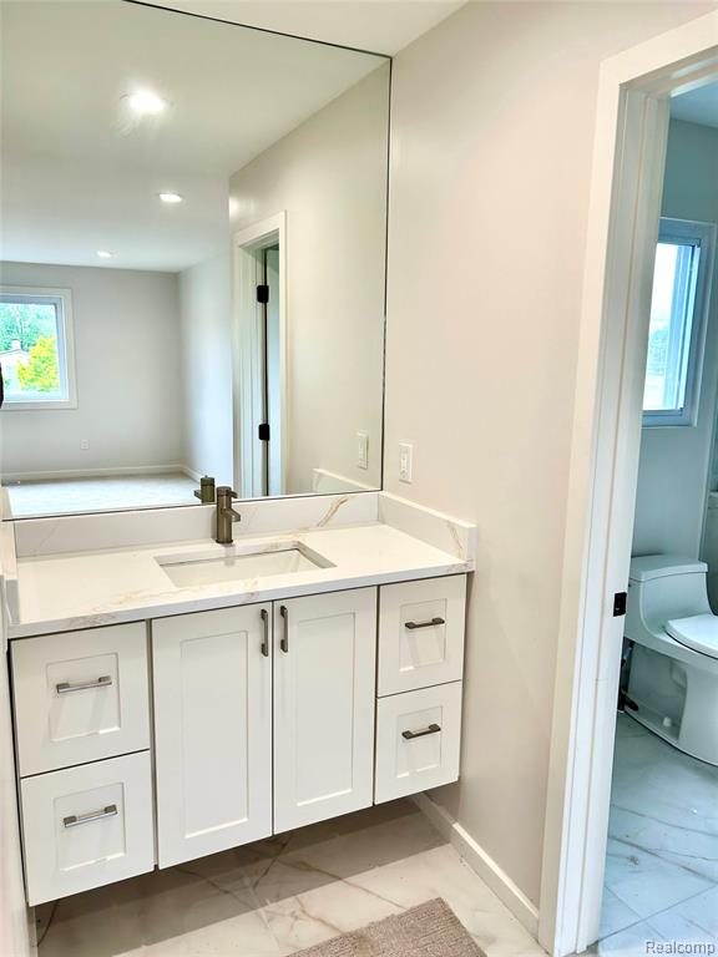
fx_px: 719
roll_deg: -1.6
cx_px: 359
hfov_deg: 53.1
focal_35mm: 26
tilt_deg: -10.5
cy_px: 478
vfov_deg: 67.3
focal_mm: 5.7
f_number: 1.5
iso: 64
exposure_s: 1/120
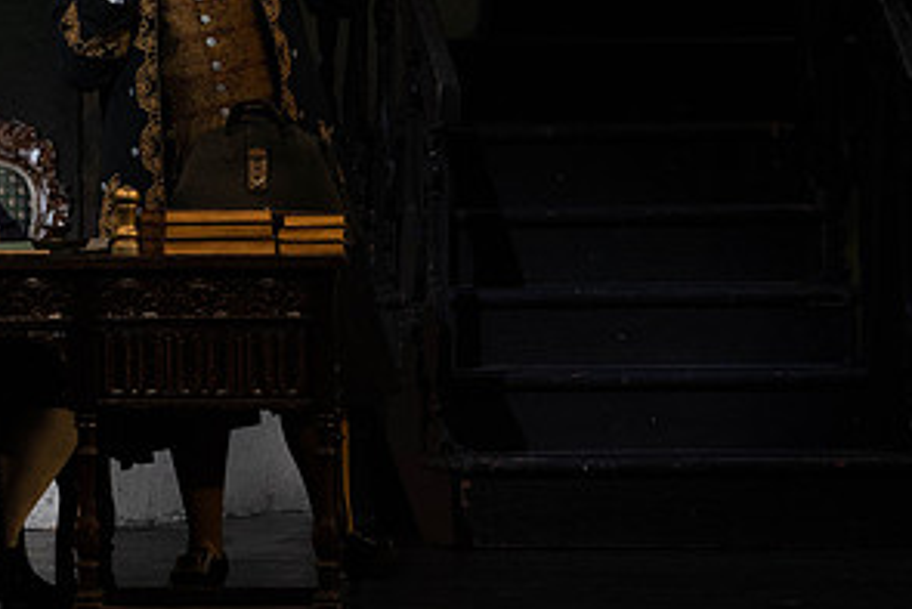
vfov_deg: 3.5
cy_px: 100
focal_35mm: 393
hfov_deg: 5.2
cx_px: 34
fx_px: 9960
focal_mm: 200
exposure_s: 1/250
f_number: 9
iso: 3200
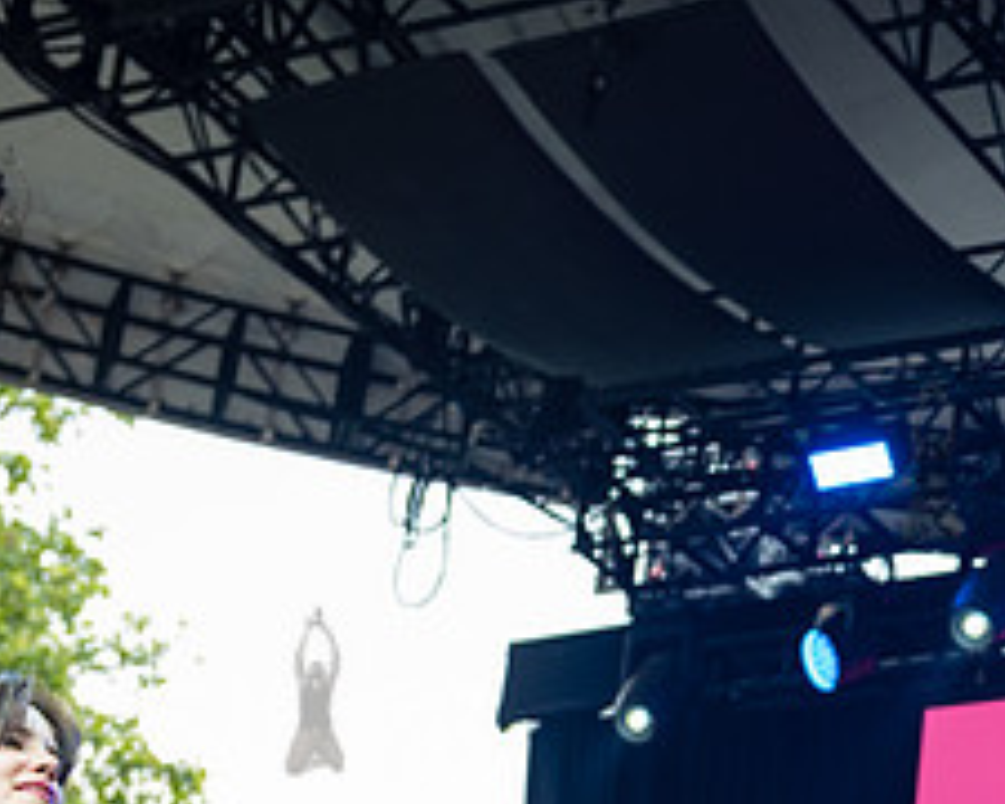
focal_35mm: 125
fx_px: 3718
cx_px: 1076
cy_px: 958
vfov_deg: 12.1
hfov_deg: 15.0
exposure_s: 1/250
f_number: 3.5
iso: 500
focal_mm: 44
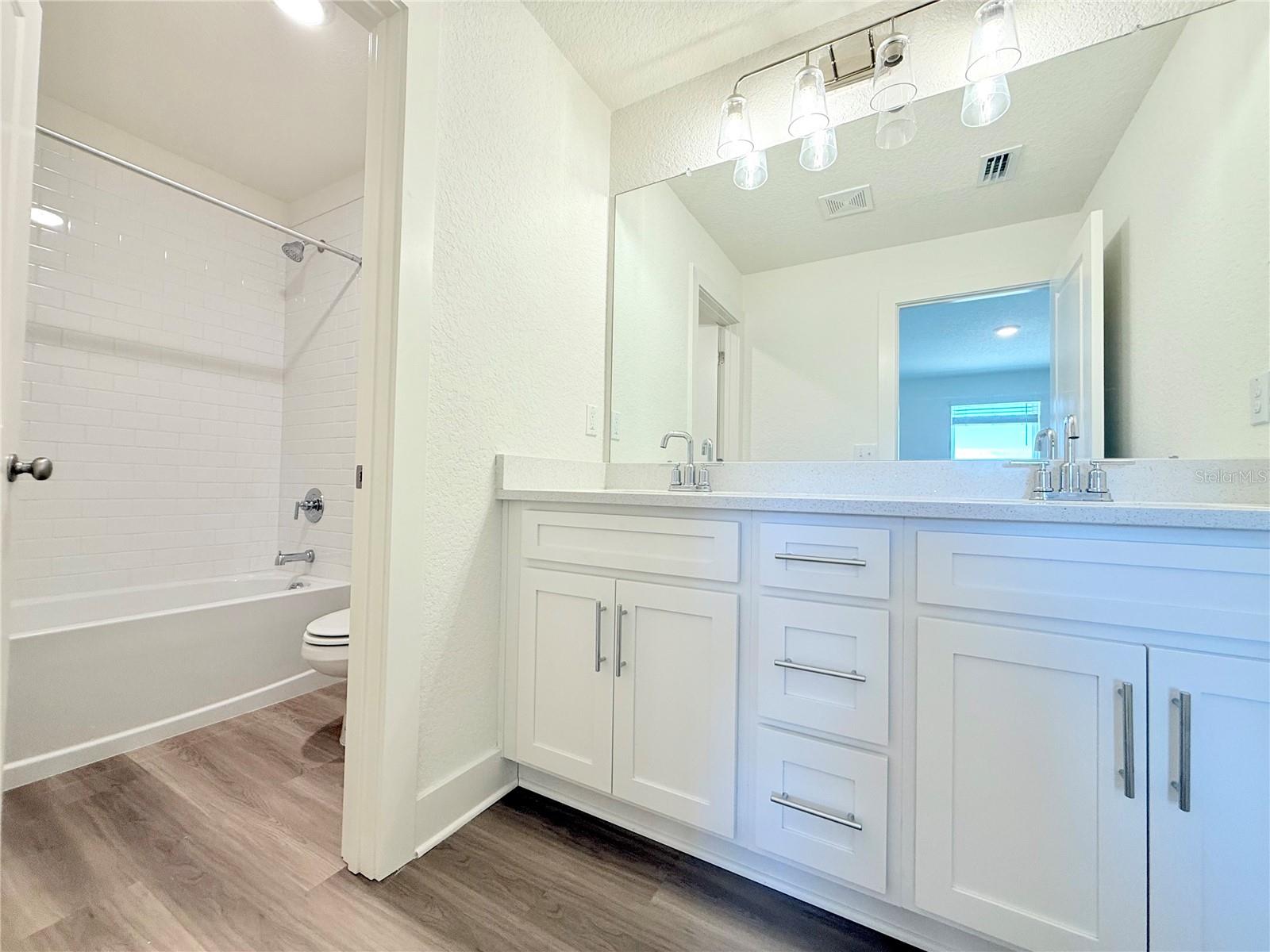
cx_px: 635
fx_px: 514
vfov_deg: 85.7
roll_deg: -1.2
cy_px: 476
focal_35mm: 14
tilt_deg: +0.8
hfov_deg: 102.1
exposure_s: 1/120
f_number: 2.2
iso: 100
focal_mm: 2.22
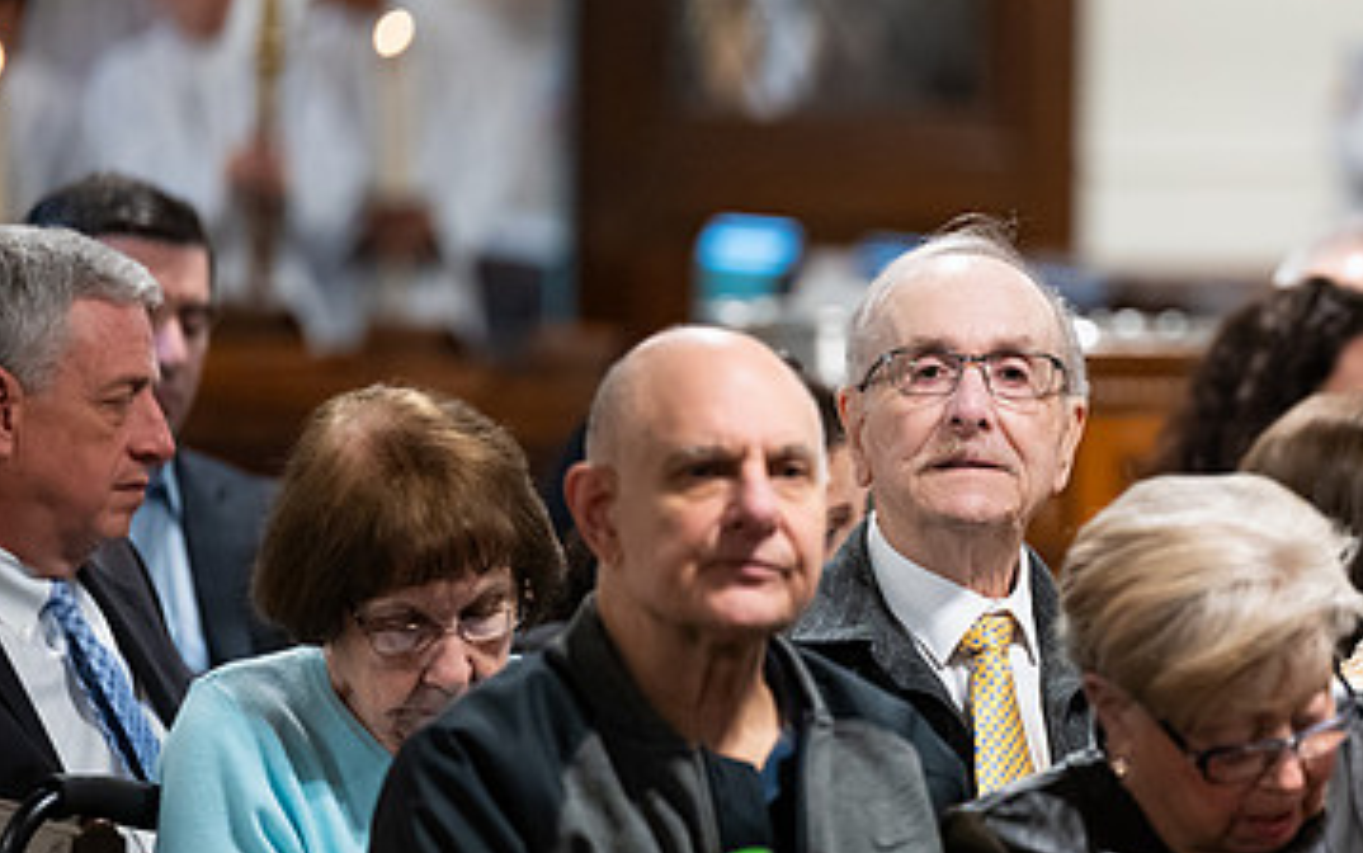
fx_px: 12634
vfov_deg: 3.9
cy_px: 482
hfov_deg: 6.2
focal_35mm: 340
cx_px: 1085
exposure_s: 1/160
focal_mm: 200
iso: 3200
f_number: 3.2
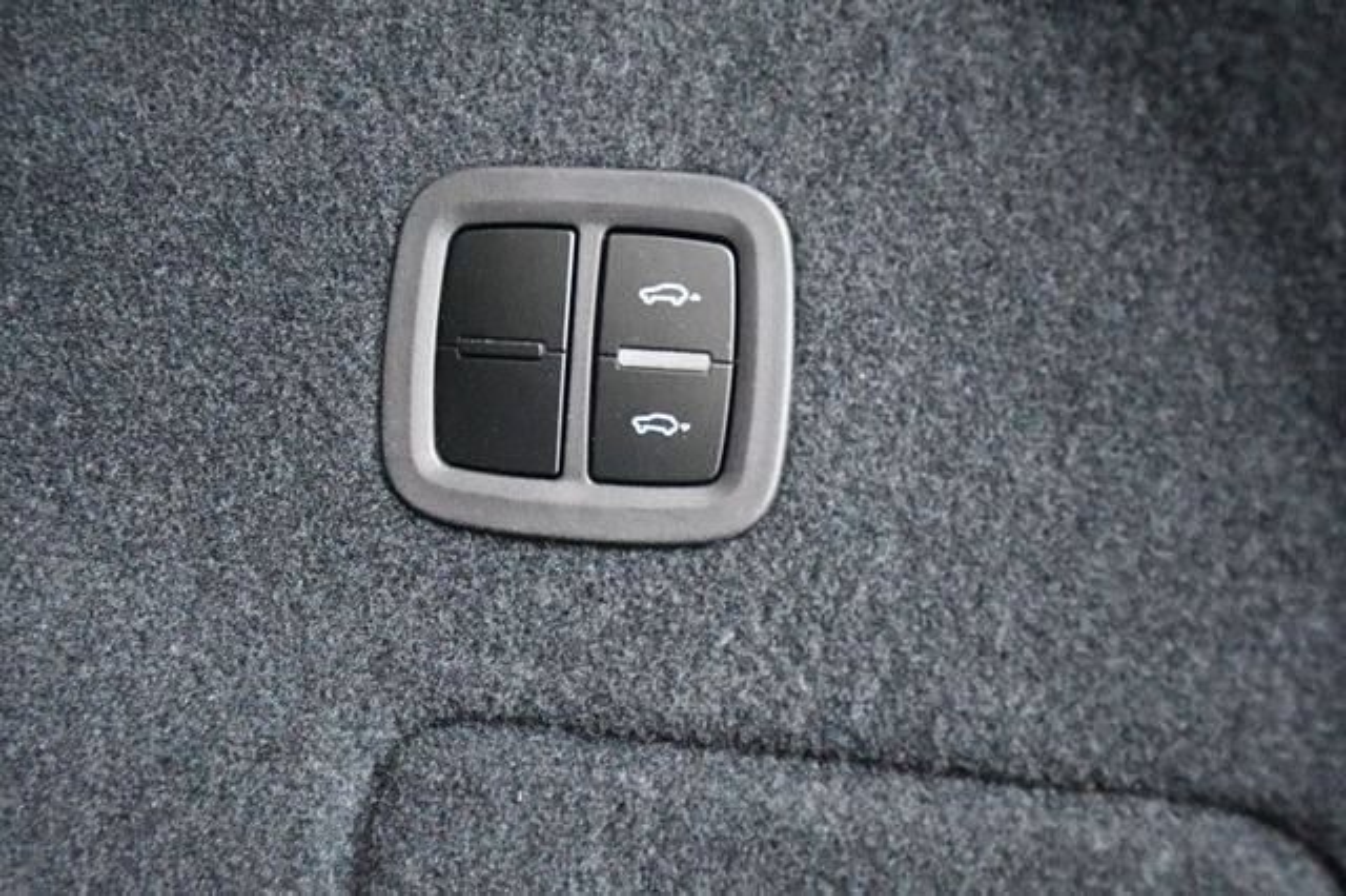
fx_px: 1943
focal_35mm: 52
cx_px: 673
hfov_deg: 38.2
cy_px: 448
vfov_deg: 26.0
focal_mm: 35
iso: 12800
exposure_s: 1/25
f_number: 4.2
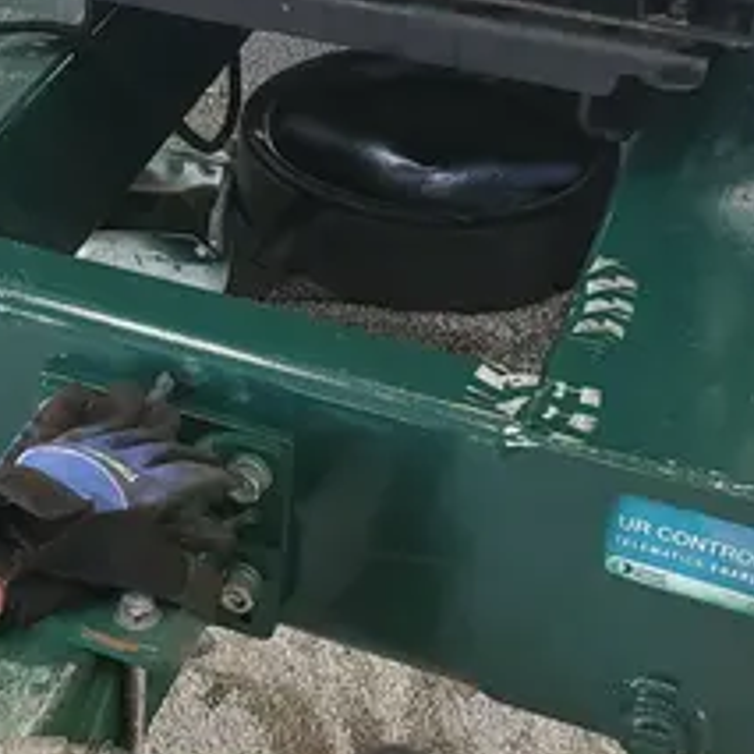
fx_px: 1947
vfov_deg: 21.6
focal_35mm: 79
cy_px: 150
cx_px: -78
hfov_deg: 20.8
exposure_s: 1/120
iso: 160
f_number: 2.4
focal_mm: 4.3
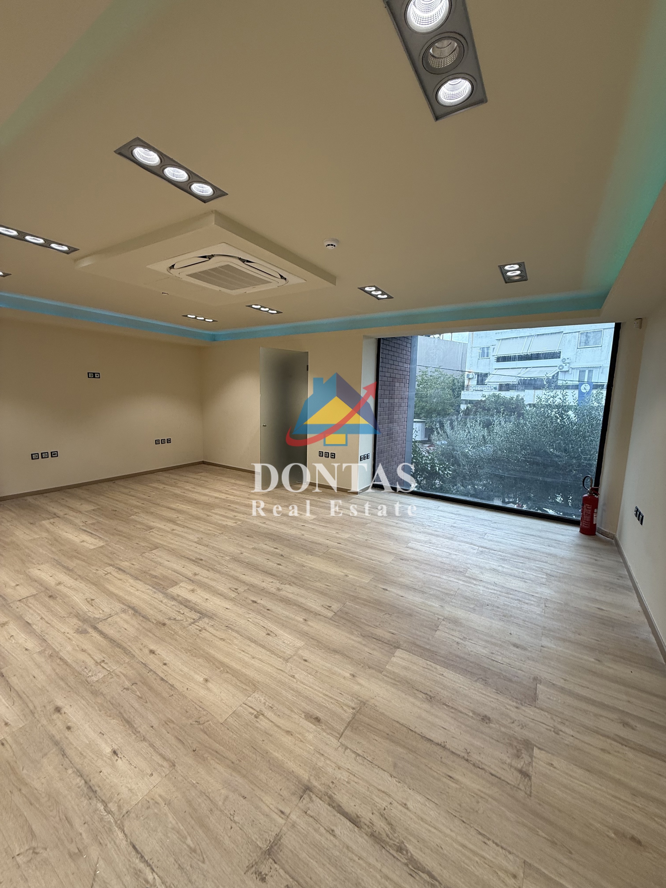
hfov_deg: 85.7
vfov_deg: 102.1
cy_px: 444
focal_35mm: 14
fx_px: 359
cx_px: 333
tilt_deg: -6.8
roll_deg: -2.3
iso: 64
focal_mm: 2.22
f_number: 2.2
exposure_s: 1/184
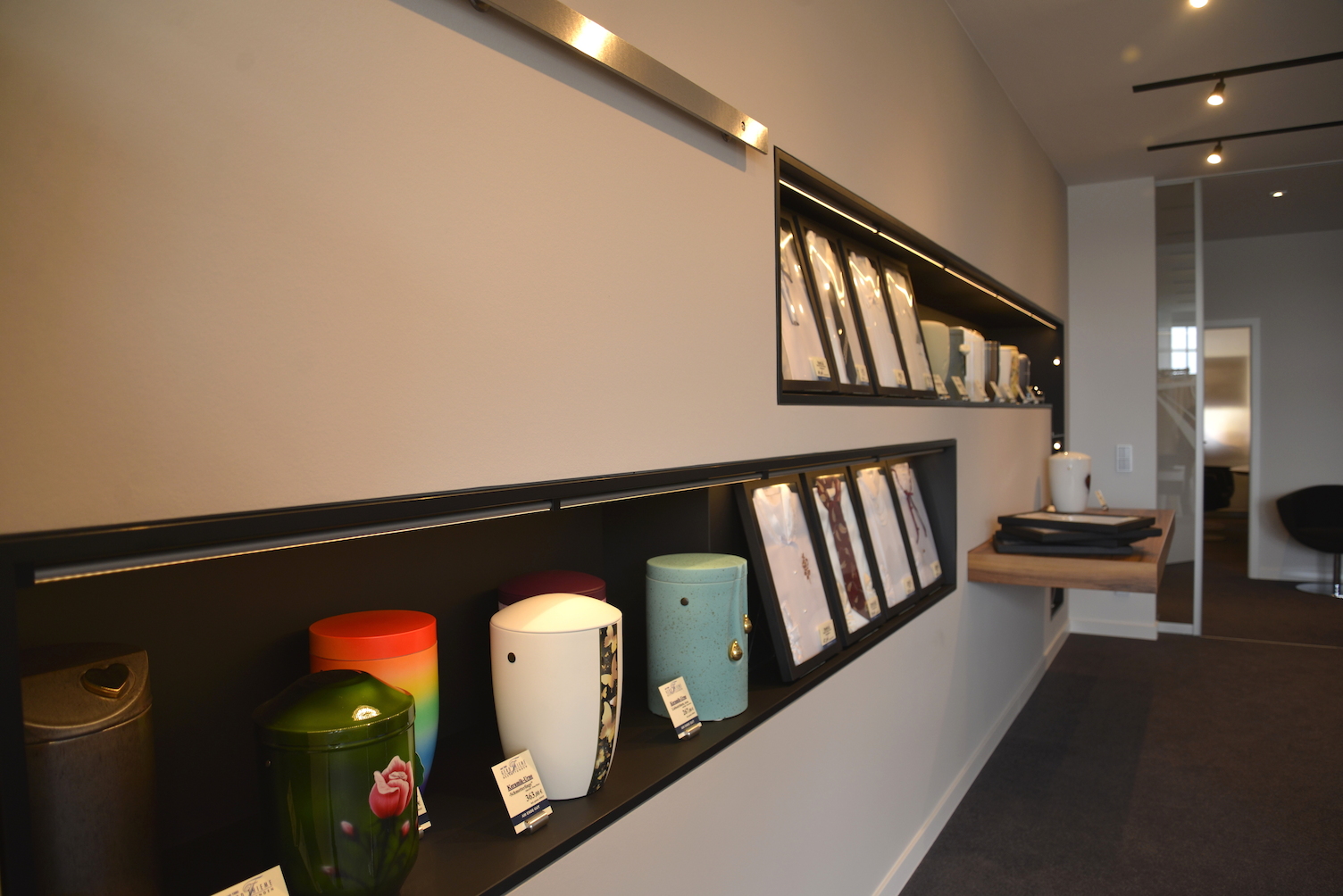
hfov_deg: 73.7
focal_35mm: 24
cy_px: 448
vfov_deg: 53.2
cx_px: 672
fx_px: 896
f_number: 4
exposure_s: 1/60
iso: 450
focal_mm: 24
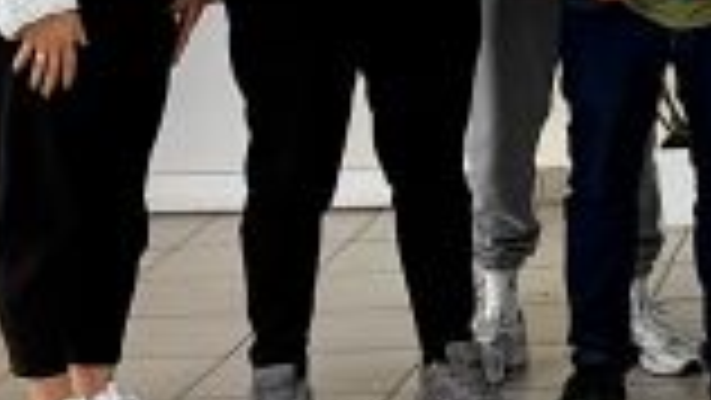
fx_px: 3036
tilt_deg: -5.0
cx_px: 1422
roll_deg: -0.3
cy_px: -133
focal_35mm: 161
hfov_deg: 11.9
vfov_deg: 7.5
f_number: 1.6
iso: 200
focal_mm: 5.1
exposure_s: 1/60
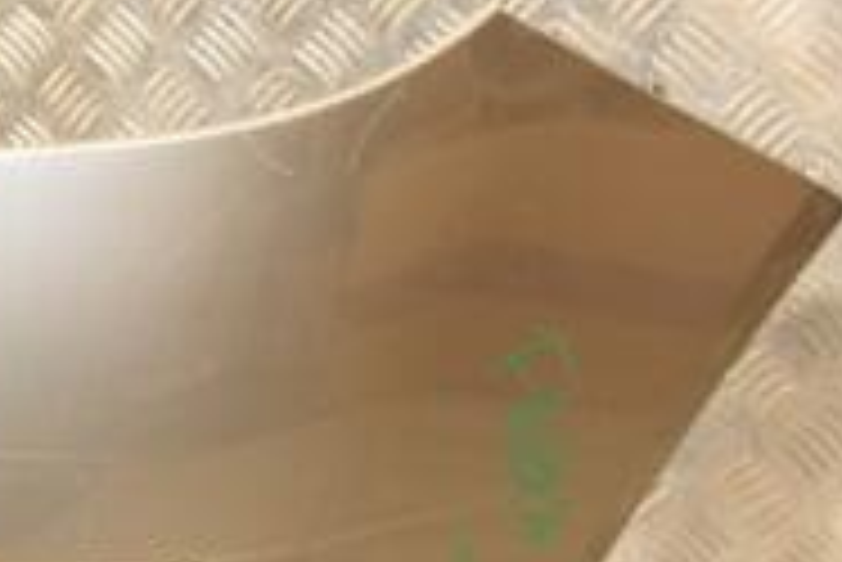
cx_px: -302
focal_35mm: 106
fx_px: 2481
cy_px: 247
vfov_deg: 12.9
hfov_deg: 17.8
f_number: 5
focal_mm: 22
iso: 800
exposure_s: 1/100
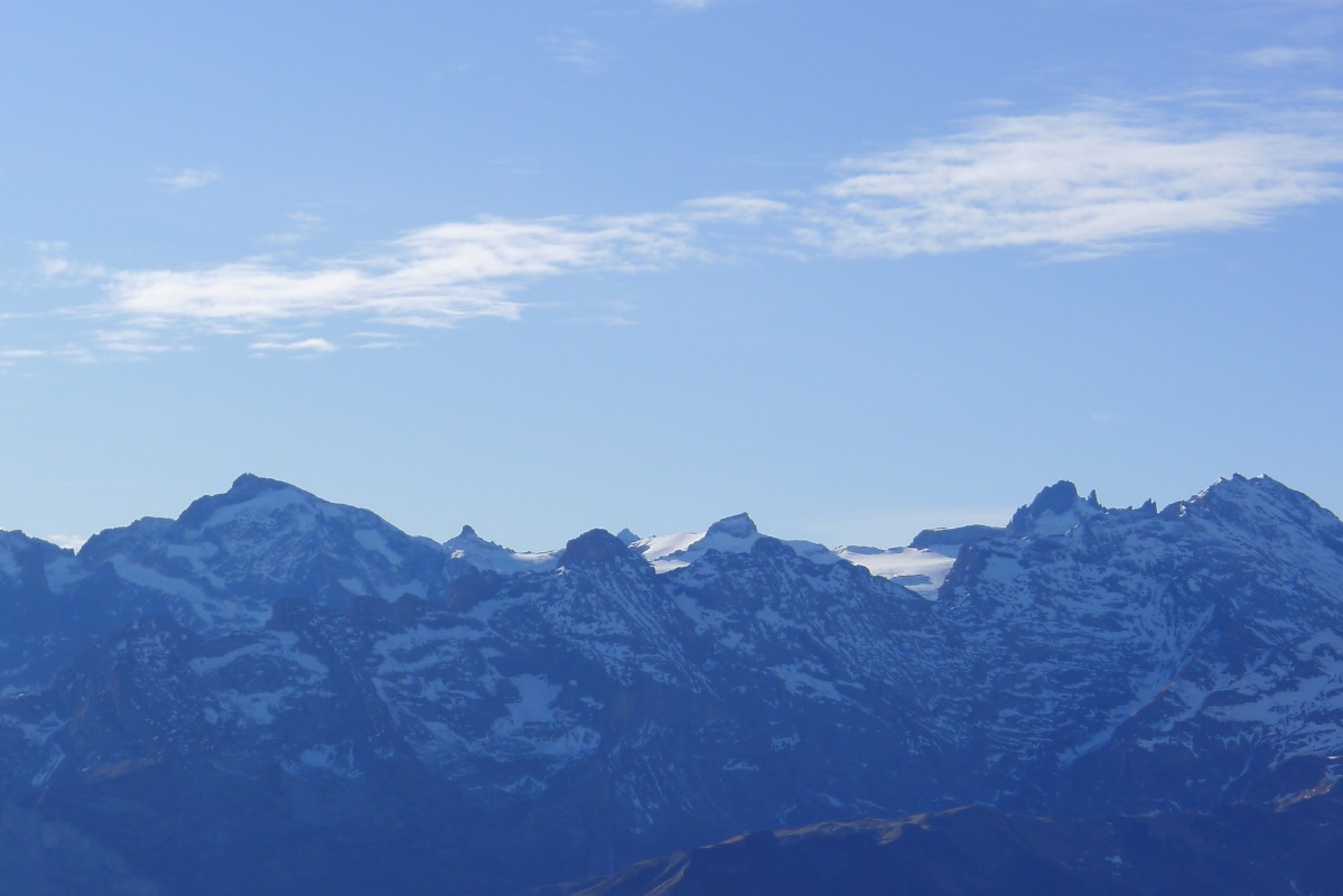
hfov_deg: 17.1
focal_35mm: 120
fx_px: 4477
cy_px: 448
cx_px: 672
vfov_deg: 11.4
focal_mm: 19.2
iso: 80
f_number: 4.5
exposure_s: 1/800
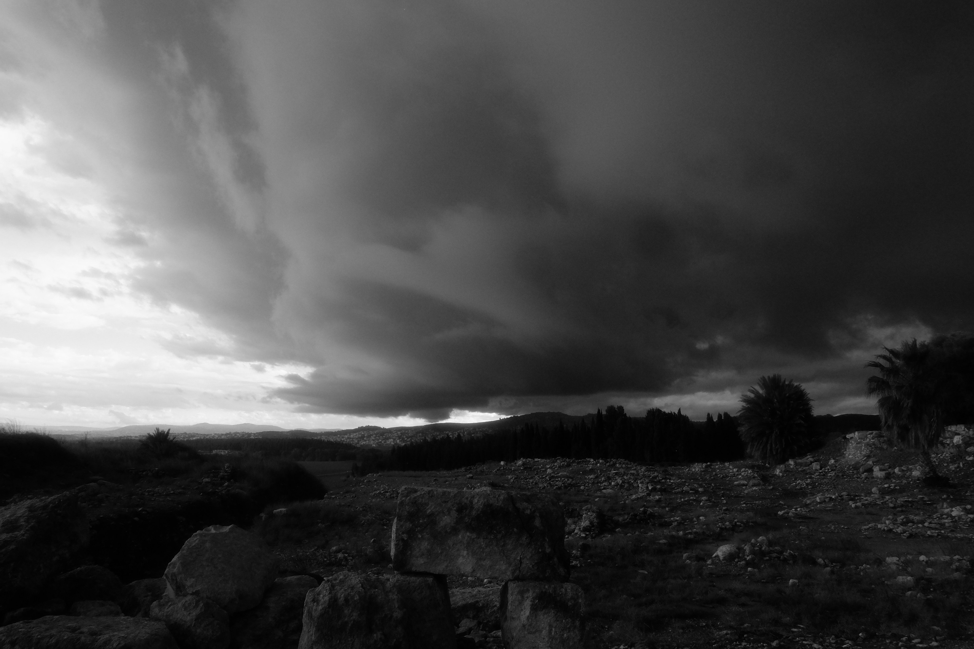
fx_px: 649
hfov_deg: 73.7
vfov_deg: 53.1
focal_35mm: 24
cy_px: 324
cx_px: 487
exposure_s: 1/160
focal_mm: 16
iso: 1000
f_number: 11
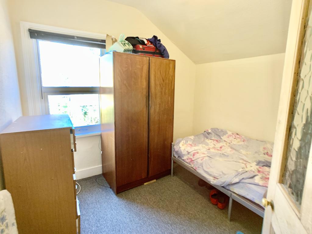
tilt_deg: -10.4
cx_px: 156
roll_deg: -1.1
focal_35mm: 26
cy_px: 117
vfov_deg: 53.1
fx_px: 234
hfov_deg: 67.3
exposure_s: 1/50
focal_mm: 4.25
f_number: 1.8
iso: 125
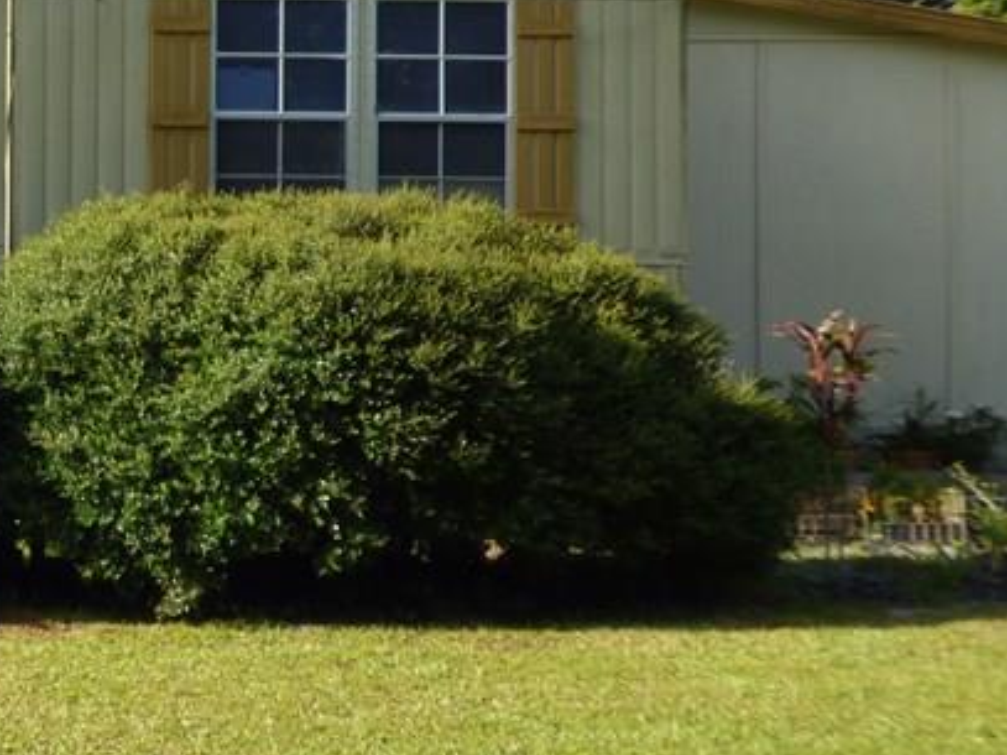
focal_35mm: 83
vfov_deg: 17.7
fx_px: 2414
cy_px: 183
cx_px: -37
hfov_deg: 22.5
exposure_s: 1/400
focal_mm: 5.97
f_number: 3.4
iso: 100
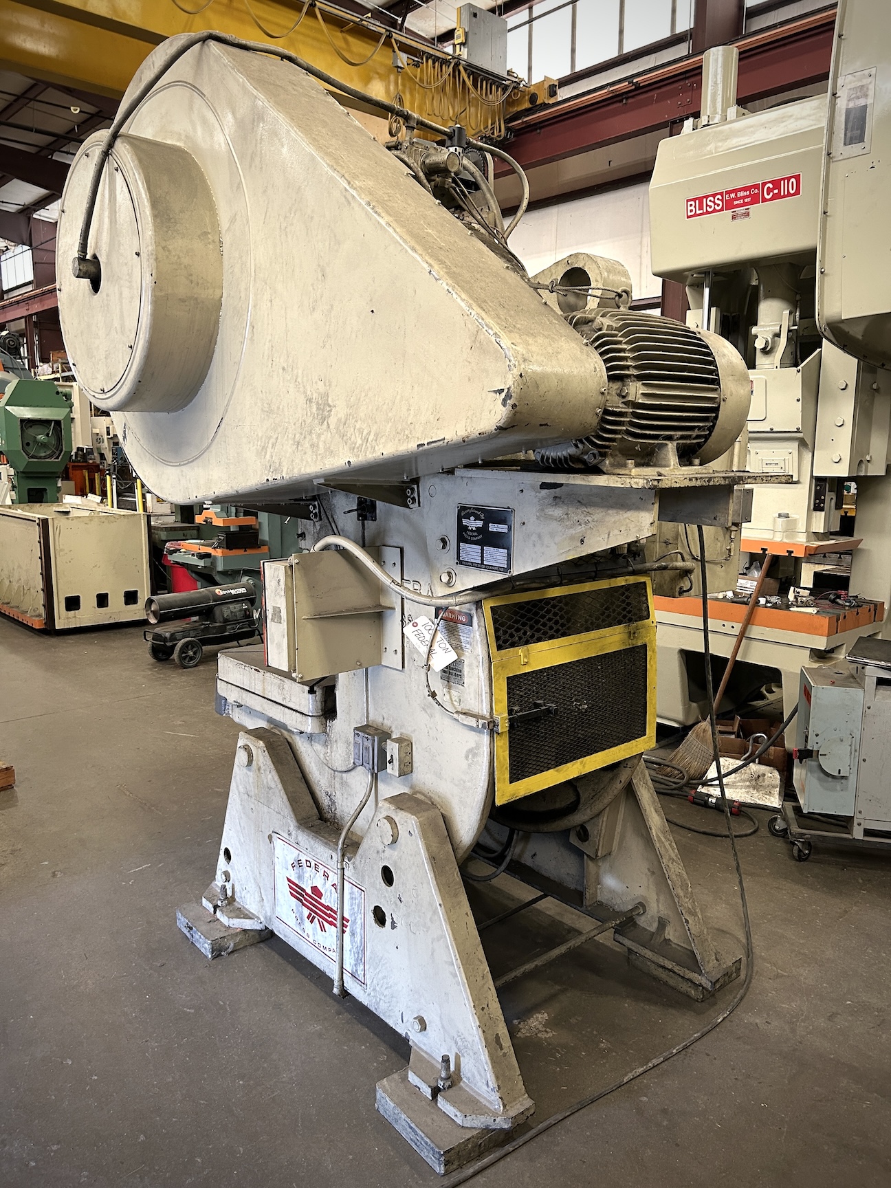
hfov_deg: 53.1
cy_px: 594
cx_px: 446
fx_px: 892
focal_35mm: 26
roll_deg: -0.8
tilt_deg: -8.2
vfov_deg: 67.3
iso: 200
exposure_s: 1/60
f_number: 1.5
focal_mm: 5.7
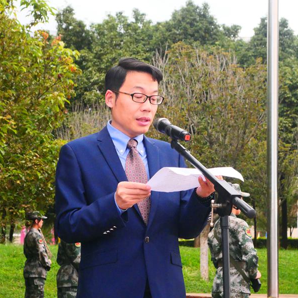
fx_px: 974
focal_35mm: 100
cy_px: 150
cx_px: 149
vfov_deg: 17.4
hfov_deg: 17.4
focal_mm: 42
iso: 3200
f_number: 8
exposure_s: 1/400
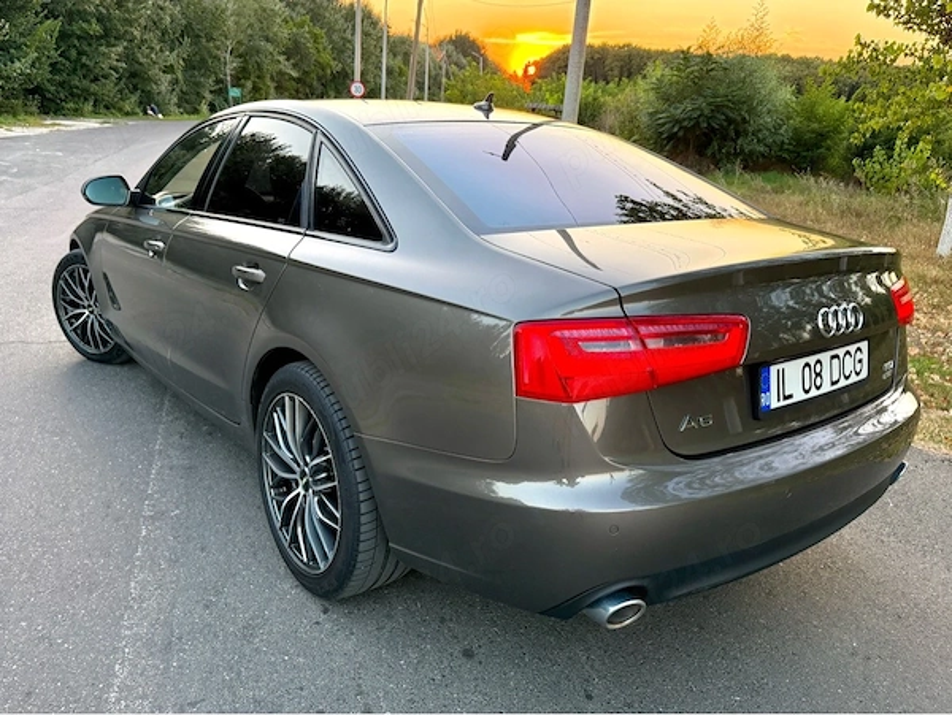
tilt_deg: -19.7
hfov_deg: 71.6
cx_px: 476
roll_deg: +0.7
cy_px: 358
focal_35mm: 24
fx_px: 661
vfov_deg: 56.9
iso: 160
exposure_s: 1/169
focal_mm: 6.76
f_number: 1.78
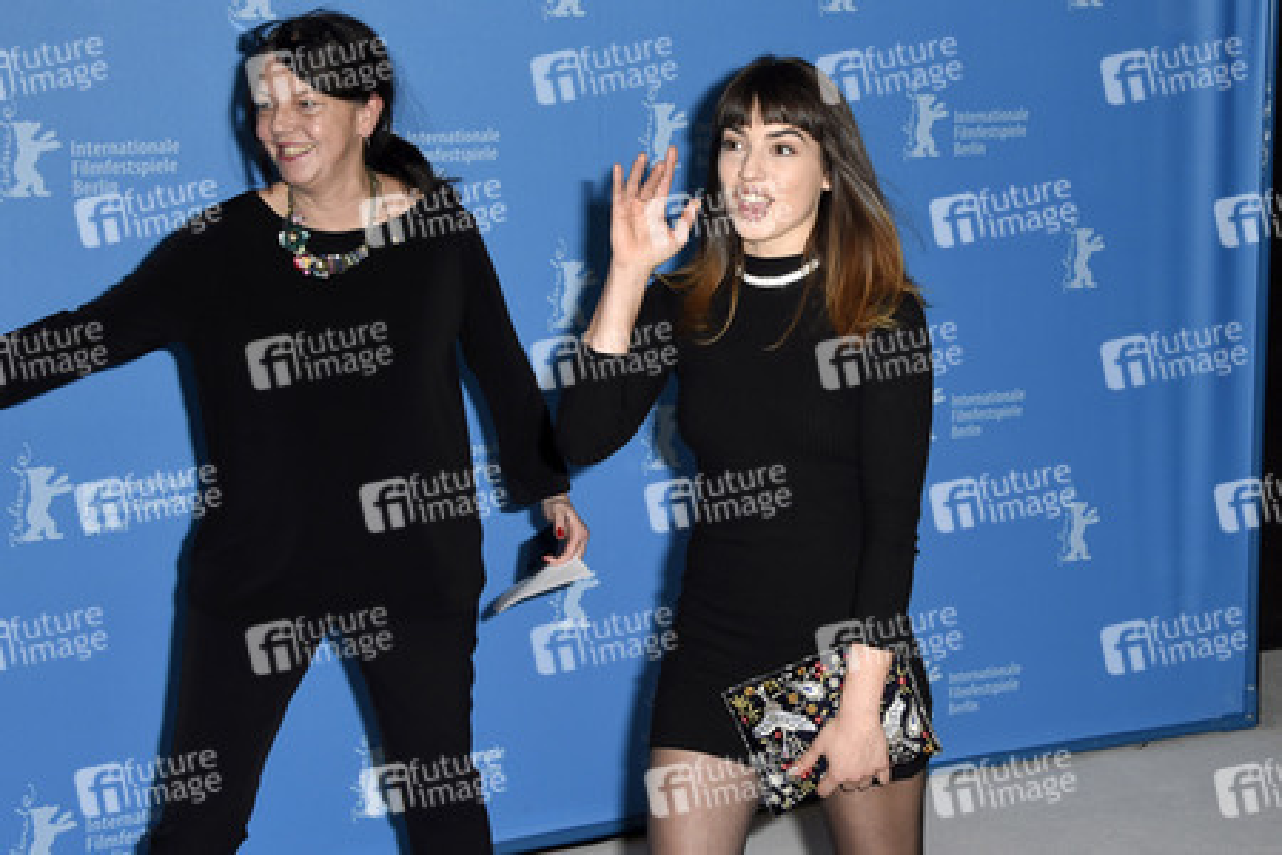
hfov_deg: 32.4
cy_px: 428
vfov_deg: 21.9
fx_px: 2208
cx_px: 641
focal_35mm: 62
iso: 1600
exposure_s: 1/200
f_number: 11
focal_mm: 62
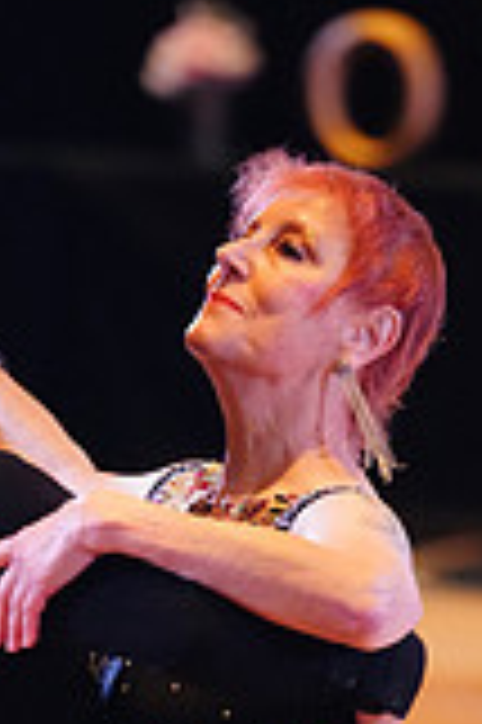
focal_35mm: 614
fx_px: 12357
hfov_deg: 2.2
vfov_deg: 3.4
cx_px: 218
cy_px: 1088
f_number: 2.8
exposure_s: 1/400
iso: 5000
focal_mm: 170
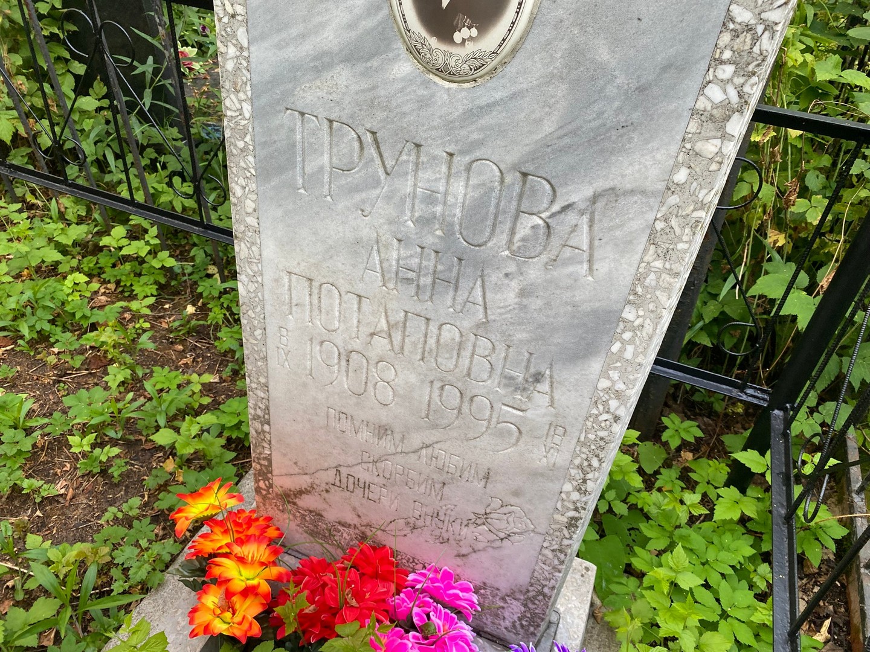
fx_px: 653
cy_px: 326
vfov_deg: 53.1
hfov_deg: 67.3
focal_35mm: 26
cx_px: 435
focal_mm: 4.25
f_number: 1.8
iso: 125
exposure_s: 1/110
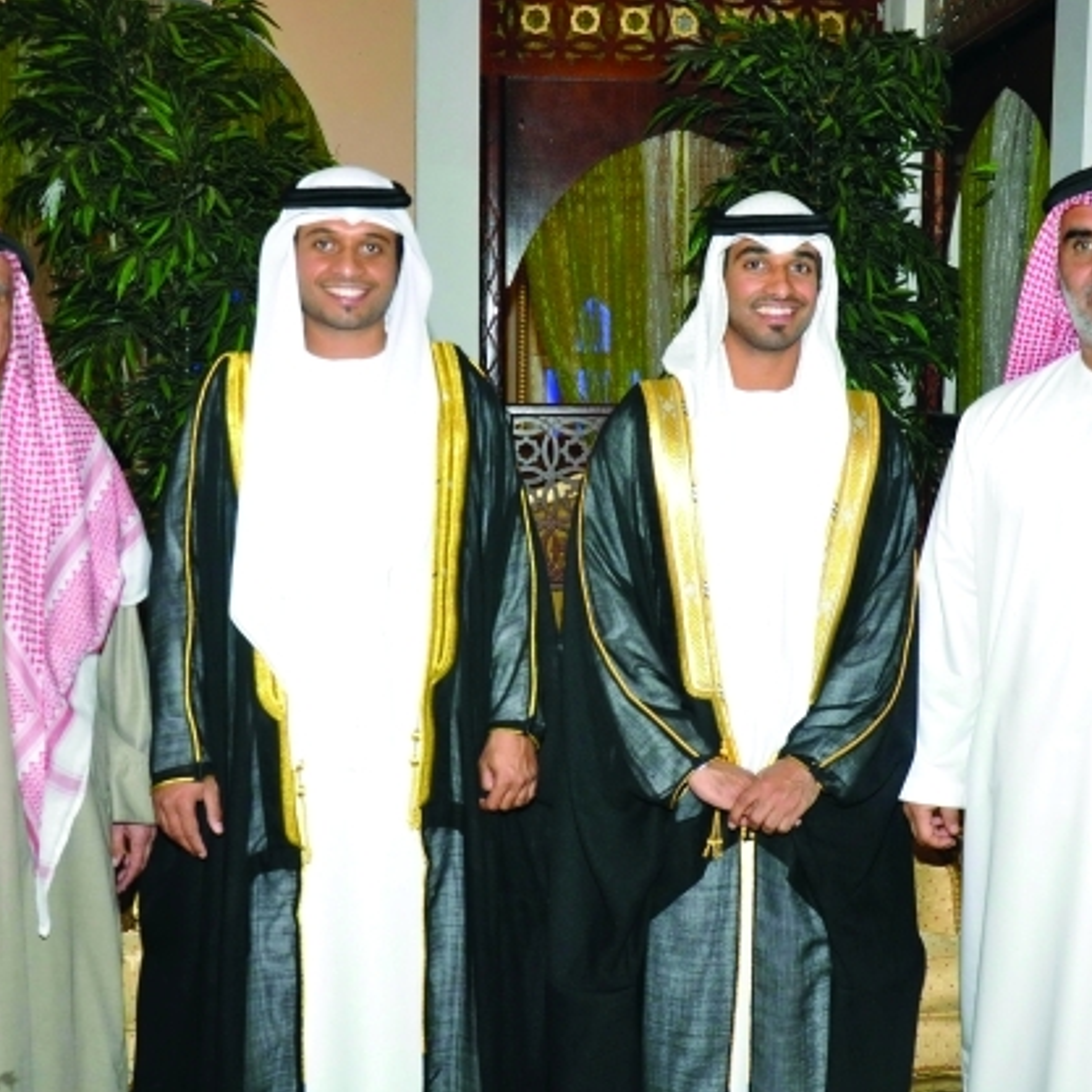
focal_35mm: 43
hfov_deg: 39.2
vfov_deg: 39.2
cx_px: 563
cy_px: 554
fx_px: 1535
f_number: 3.8
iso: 800
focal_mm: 22
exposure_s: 1/100
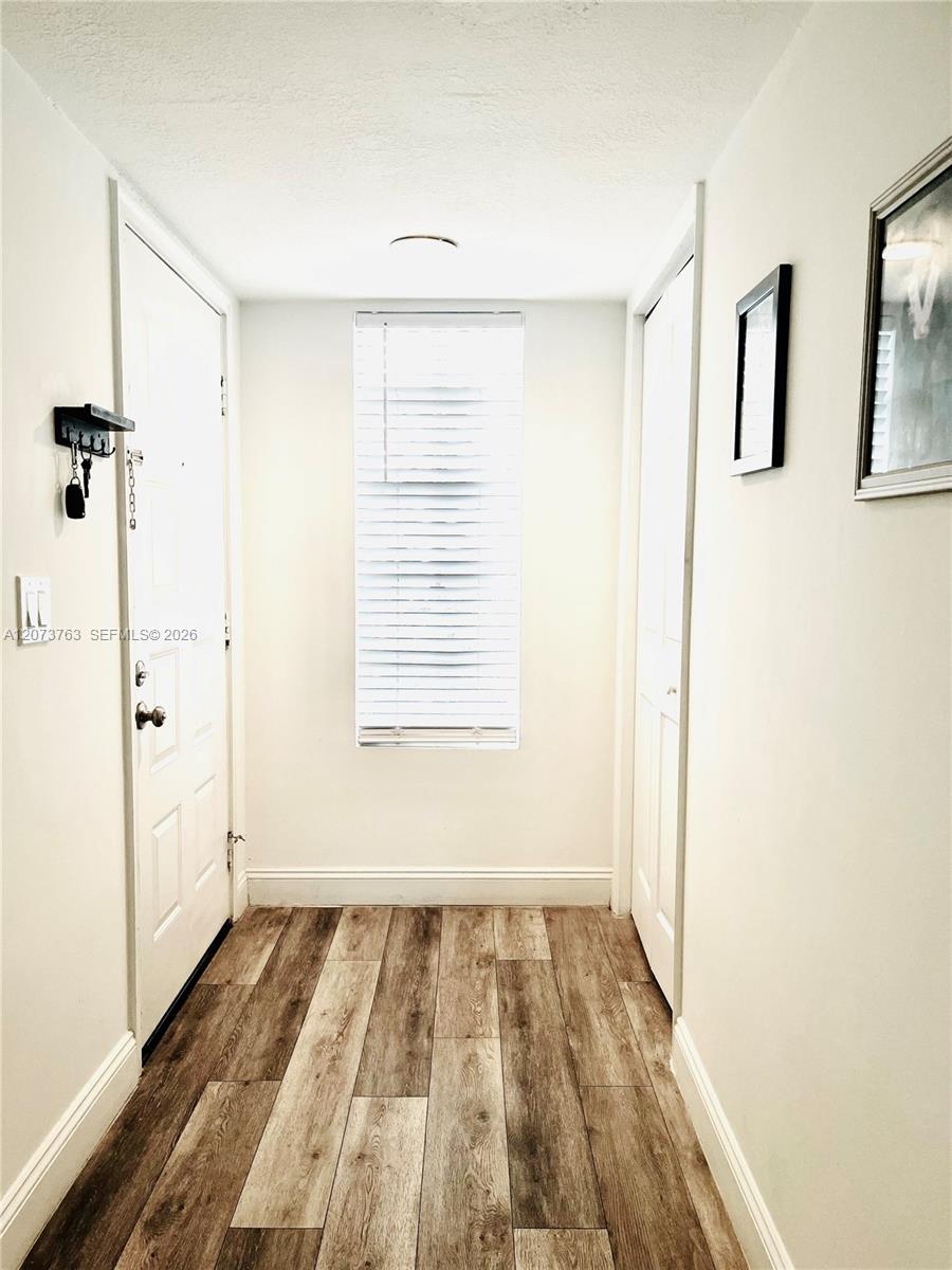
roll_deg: +0.0
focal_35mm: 25
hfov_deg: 54.9
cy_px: 635
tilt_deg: -5.0
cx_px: 476
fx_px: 917
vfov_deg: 69.4
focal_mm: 5.1
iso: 32
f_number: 1.6
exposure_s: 1/197
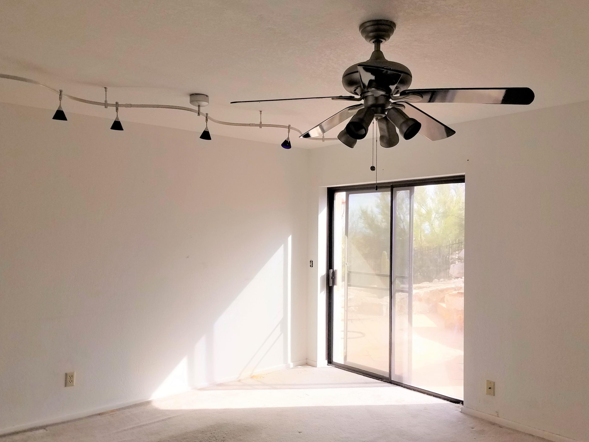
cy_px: 225
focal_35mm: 28
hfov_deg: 63.4
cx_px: 315
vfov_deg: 49.7
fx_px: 476
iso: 40
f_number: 1.7
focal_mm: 4.2
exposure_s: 1/147
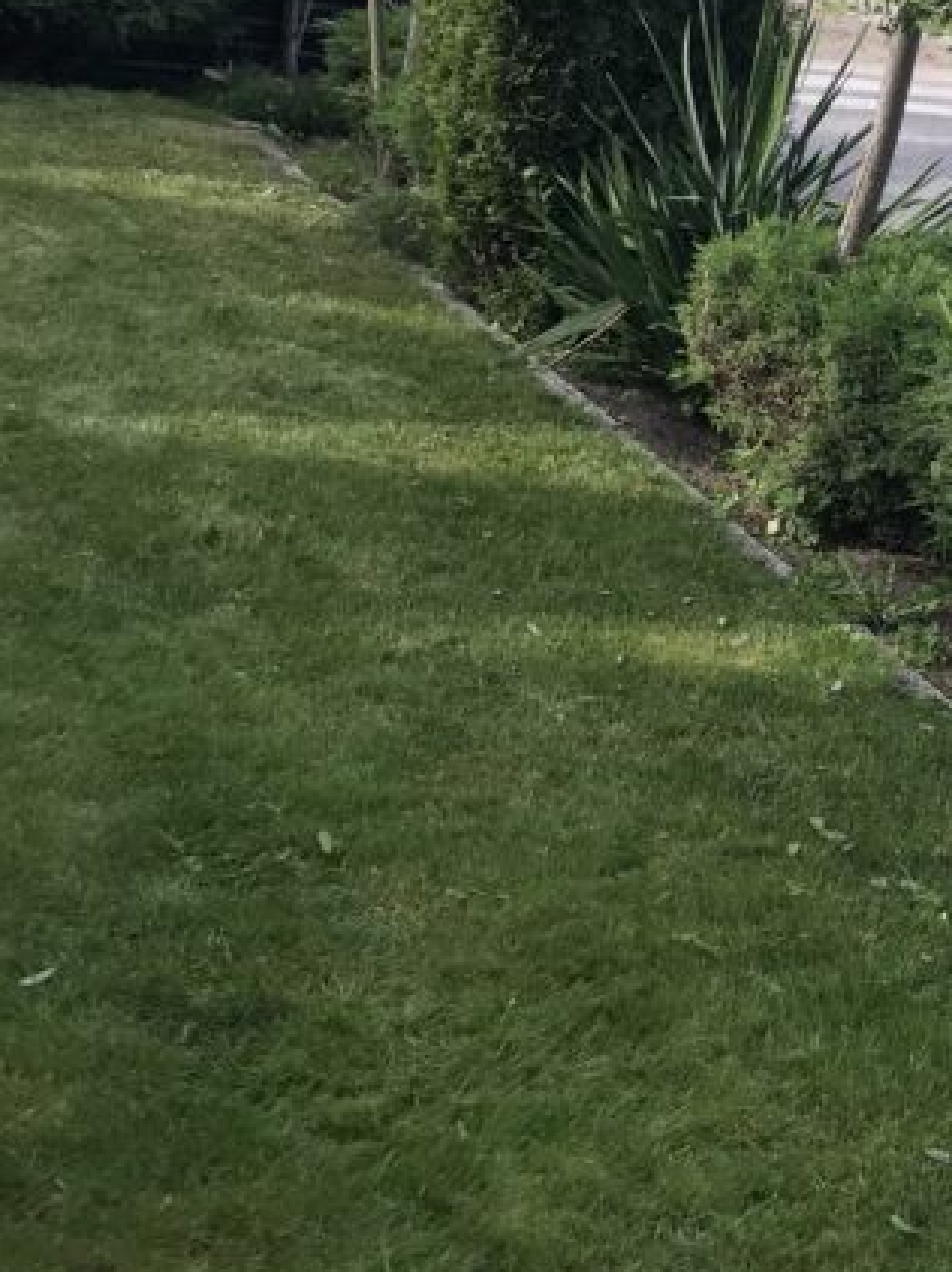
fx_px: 2496
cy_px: 540
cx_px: 1100
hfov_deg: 20.4
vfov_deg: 28.5
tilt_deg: -16.2
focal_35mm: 68
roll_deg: -10.4
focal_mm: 3.99
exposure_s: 1/577
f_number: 1.8
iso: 20
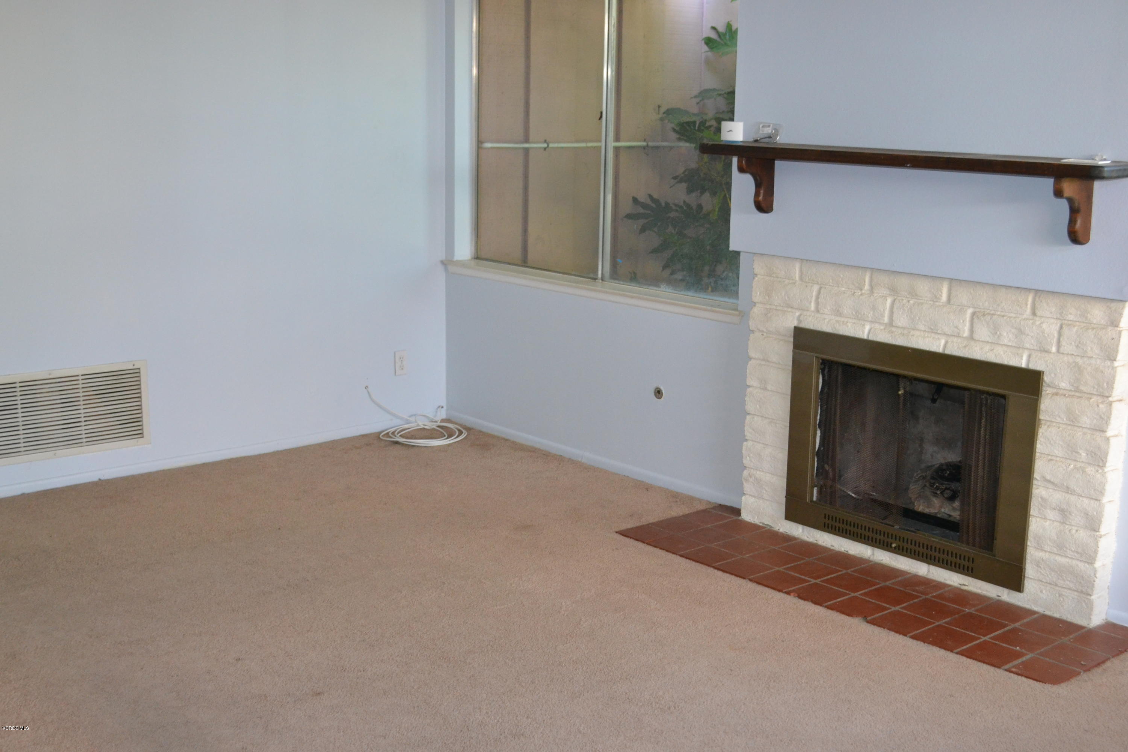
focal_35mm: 45
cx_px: 564
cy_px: 376
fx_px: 1410
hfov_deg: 43.6
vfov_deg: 29.9
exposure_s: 1/60
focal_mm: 30
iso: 1600
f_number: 4.5
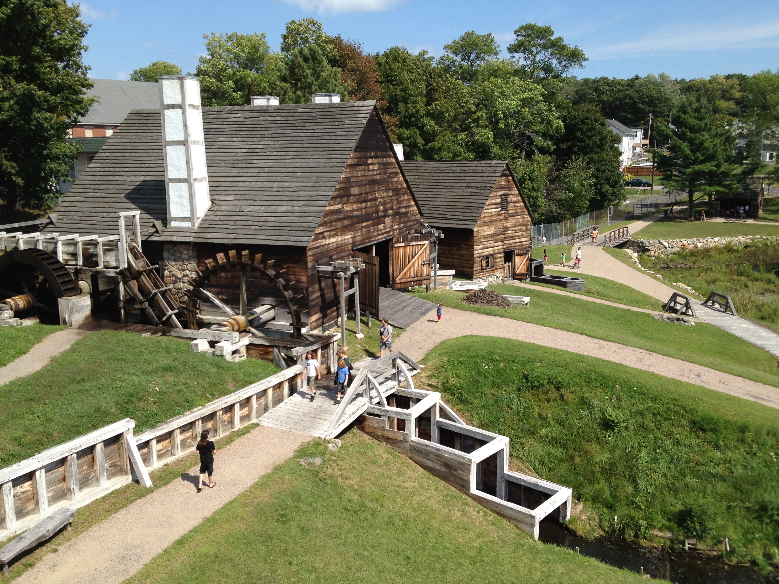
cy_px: 292
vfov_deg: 40.7
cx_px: 390
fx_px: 788
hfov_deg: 52.6
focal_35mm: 35
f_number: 2.4
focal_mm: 4.28
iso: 64
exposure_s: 1/1623
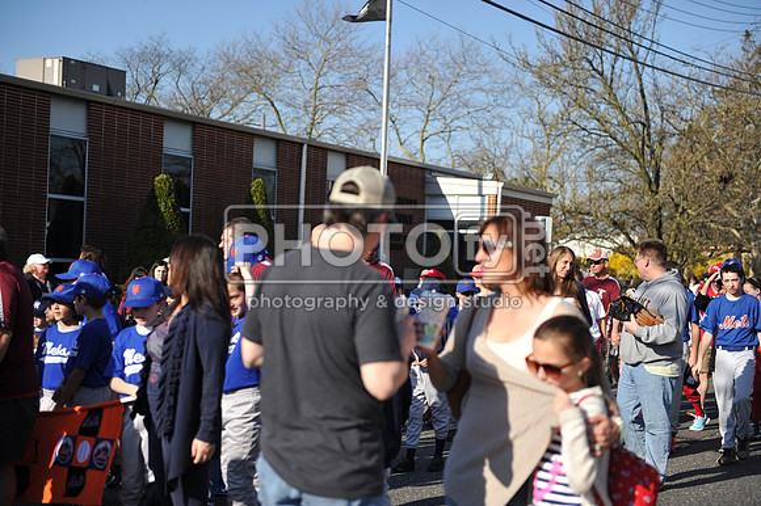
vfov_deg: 21.9
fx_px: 1310
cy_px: 253
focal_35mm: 62
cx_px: 380
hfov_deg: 32.4
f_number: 2.8
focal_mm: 62
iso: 400
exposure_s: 1/5000
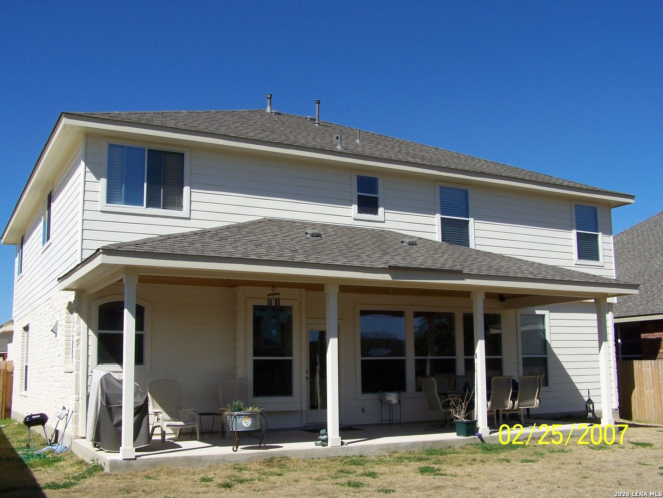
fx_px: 728
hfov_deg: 48.9
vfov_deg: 37.8
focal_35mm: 38
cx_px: 332
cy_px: 249
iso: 80
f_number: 5.6
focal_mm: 6.3
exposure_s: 1/800
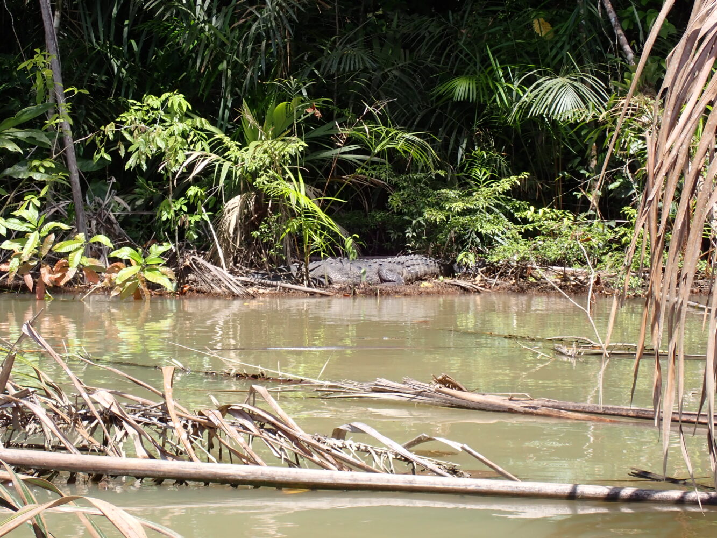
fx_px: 2071
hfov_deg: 19.6
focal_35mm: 100
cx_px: 358
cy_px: 269
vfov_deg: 14.8
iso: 100
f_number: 6.3
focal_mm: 18
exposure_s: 1/125
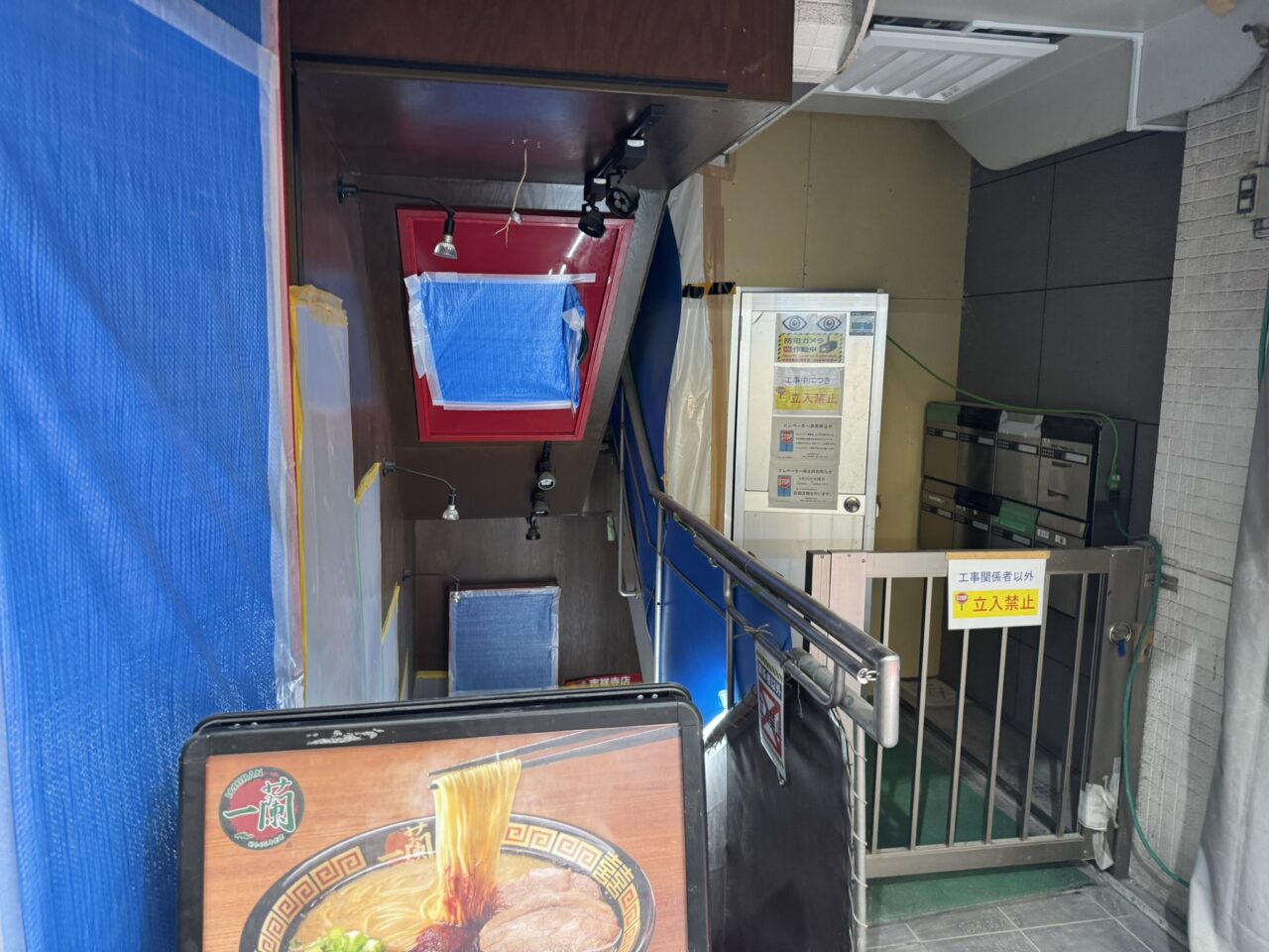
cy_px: 476
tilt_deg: -6.0
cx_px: 634
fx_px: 880
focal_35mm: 24
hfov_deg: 71.6
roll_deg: -2.7
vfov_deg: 56.8
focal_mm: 6.76
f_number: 1.78
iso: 200
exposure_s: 1/50
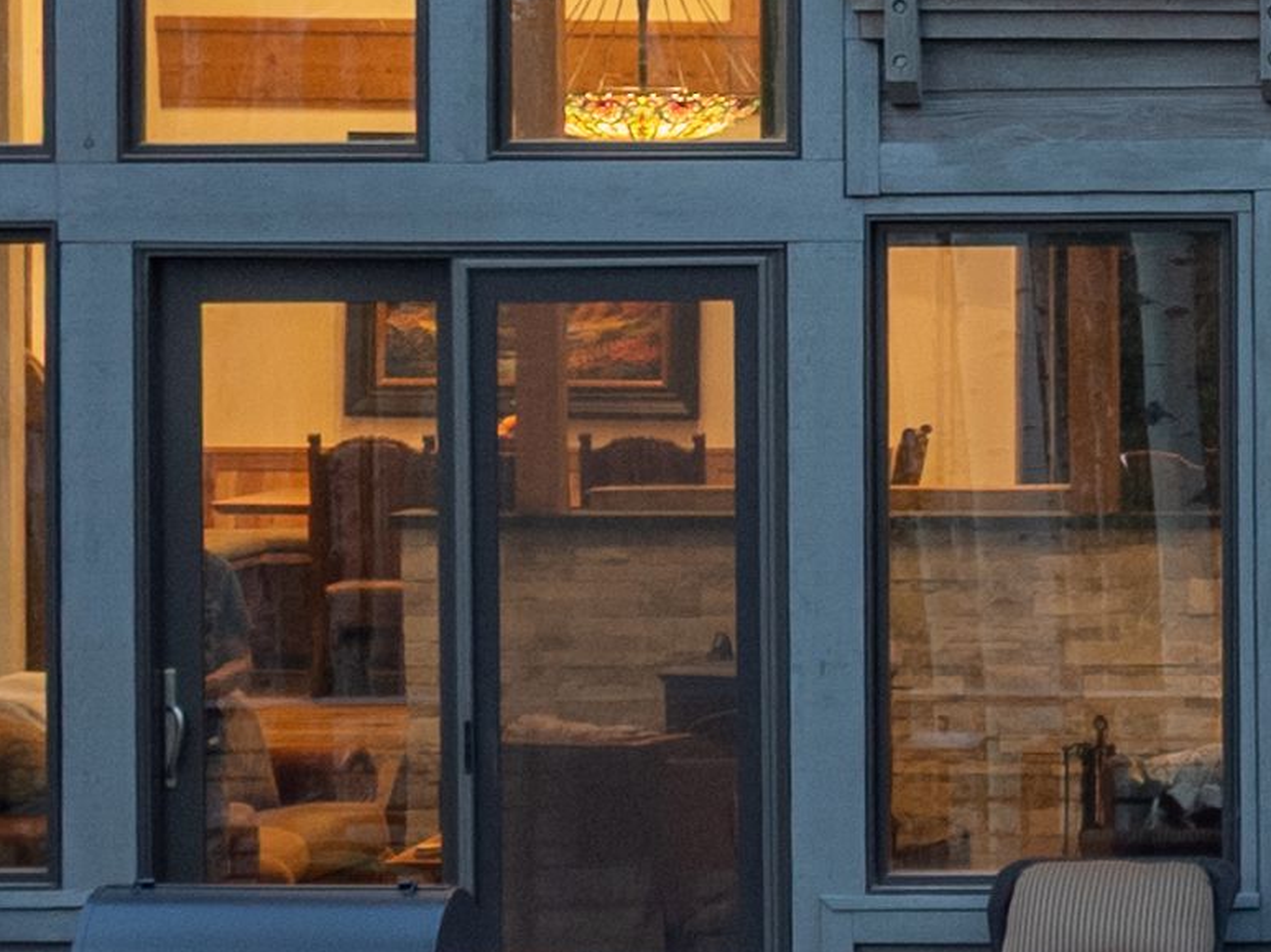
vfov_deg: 9.0
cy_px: 1061
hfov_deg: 11.7
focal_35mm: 164
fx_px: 6019
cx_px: 1680
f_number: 2.8
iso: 100
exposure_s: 1/15
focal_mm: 12.29
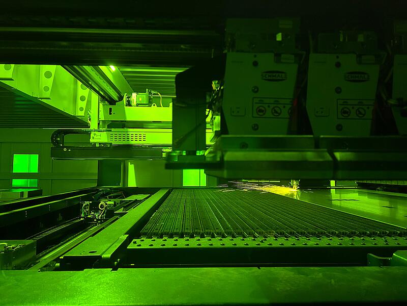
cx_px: 204
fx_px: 306
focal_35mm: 26
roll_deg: -0.3
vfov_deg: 53.1
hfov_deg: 67.3
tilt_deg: +3.6
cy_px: 153
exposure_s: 1/30
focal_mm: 5.7
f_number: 1.5
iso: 640
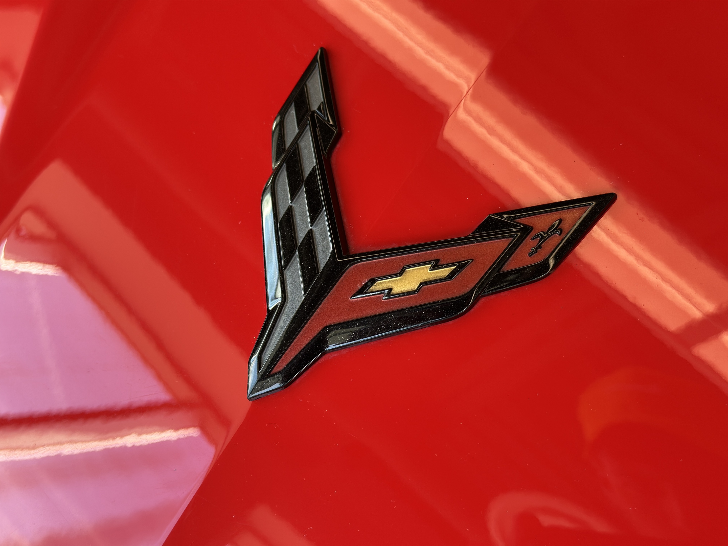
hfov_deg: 39.7
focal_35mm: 48
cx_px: 364
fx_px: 1009
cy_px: 273
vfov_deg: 30.3
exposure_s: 1/120
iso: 80
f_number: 1.78
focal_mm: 6.86
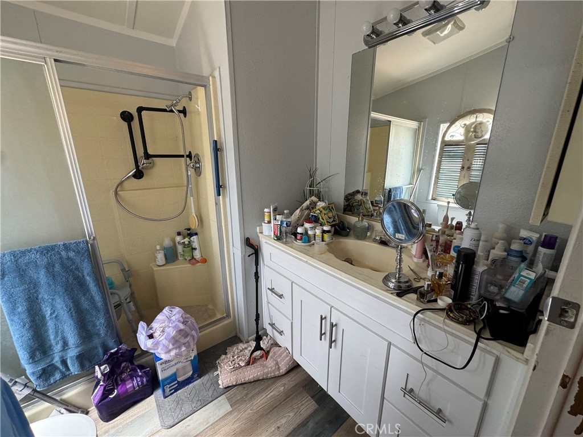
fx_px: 236
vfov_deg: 85.7
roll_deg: +0.3
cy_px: 218
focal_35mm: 14
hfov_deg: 102.1
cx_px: 292
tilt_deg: -15.8
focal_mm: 2.22
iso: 250
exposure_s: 1/120
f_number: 2.2
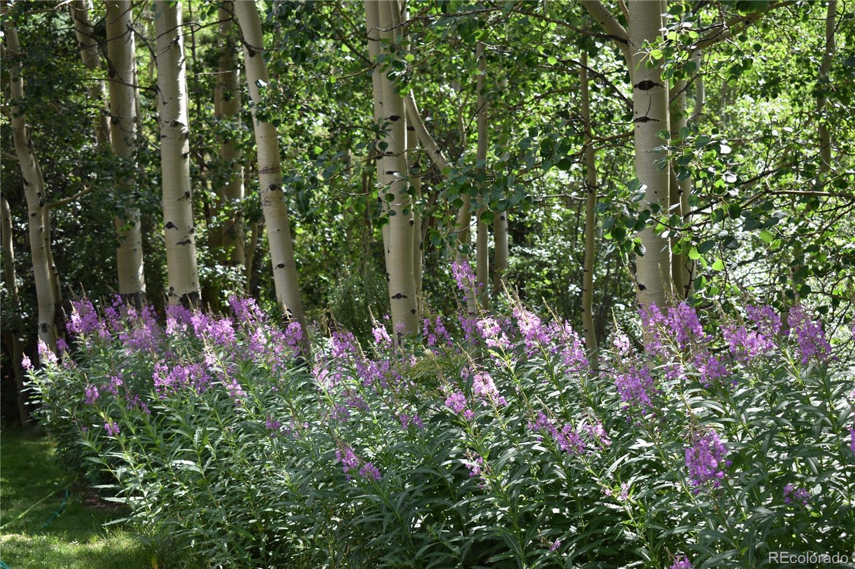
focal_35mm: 60
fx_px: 1425
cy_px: 284
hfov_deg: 33.4
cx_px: 428
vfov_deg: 22.6
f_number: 5.6
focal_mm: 40
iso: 250
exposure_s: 1/250
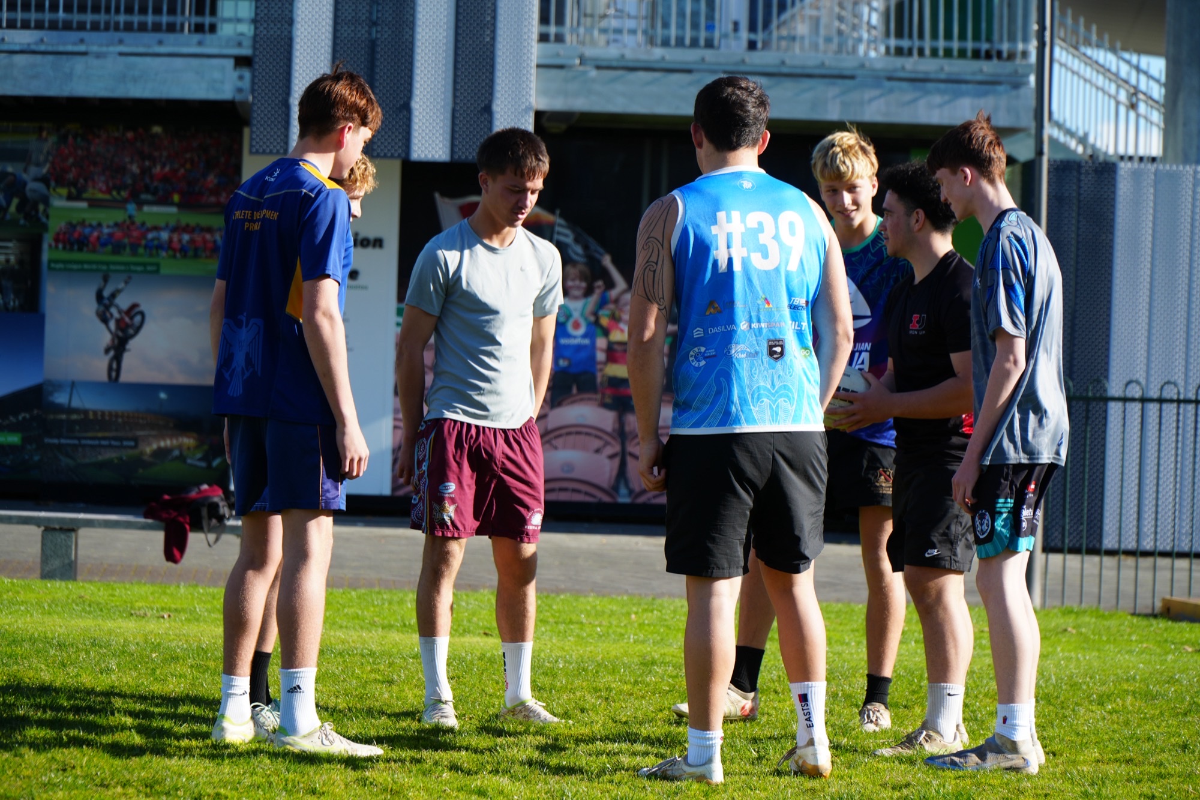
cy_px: 400
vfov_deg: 10.4
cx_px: 600
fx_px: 4399
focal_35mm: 132
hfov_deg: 15.5
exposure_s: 1/400
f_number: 5
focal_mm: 88
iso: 100
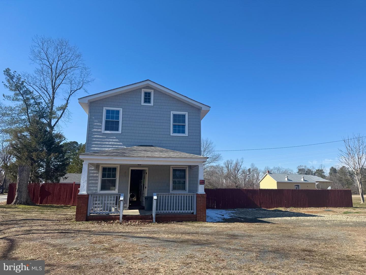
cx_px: 183
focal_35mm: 24
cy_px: 138
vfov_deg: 56.8
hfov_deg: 71.6
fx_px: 254
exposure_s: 1/4049
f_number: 1.78
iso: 80
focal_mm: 6.76
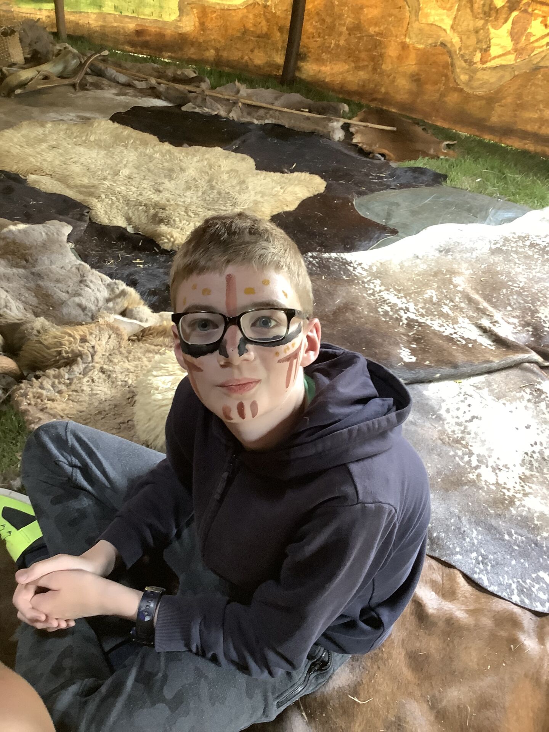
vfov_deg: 58.4
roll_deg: -9.2
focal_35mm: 31
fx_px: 656
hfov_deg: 45.4
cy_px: 366
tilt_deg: -36.7
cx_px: 274
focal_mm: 3.3
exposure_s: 1/50
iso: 200
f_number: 2.4
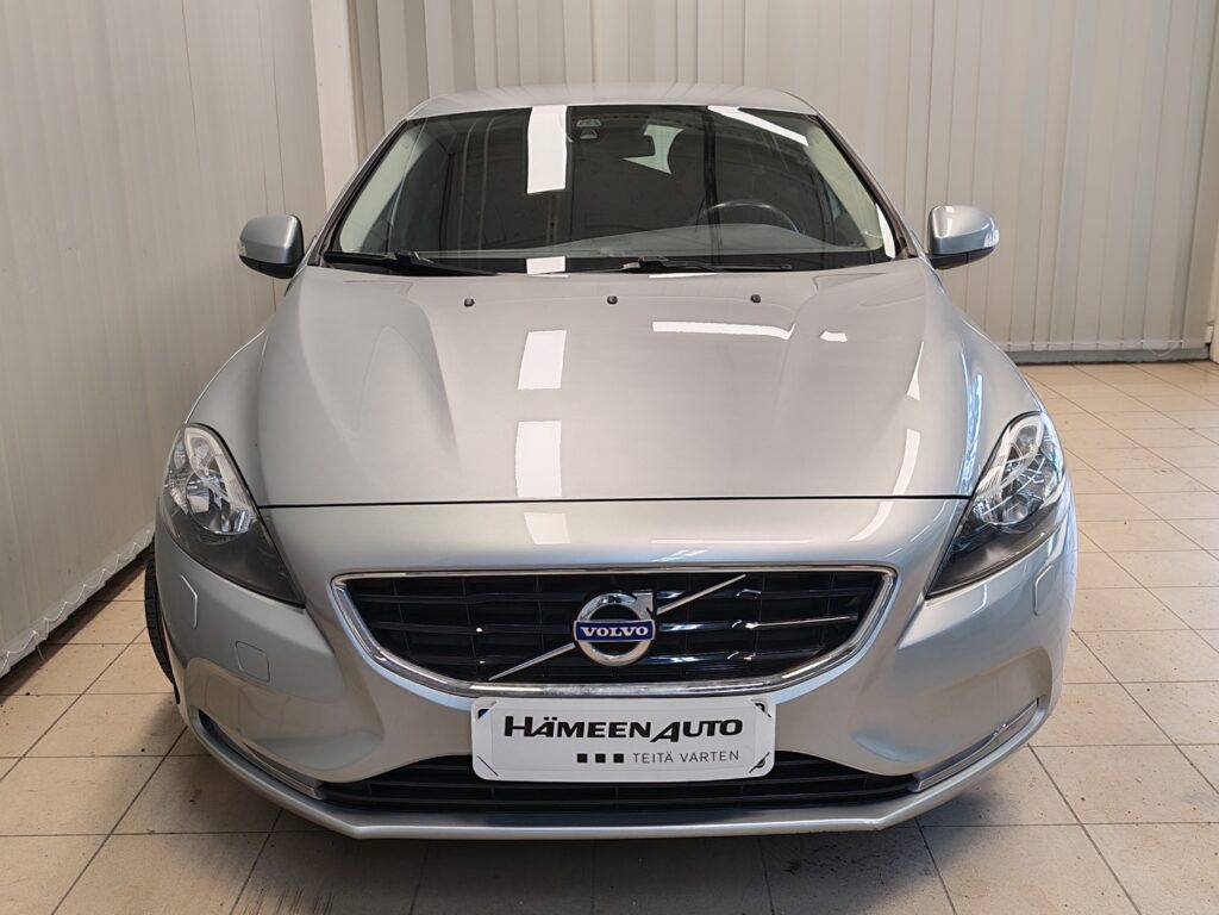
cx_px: 610
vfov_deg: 40.7
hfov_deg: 52.6
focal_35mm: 35
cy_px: 458
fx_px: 1233
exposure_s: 1/100
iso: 64
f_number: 1.6
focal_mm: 5.4
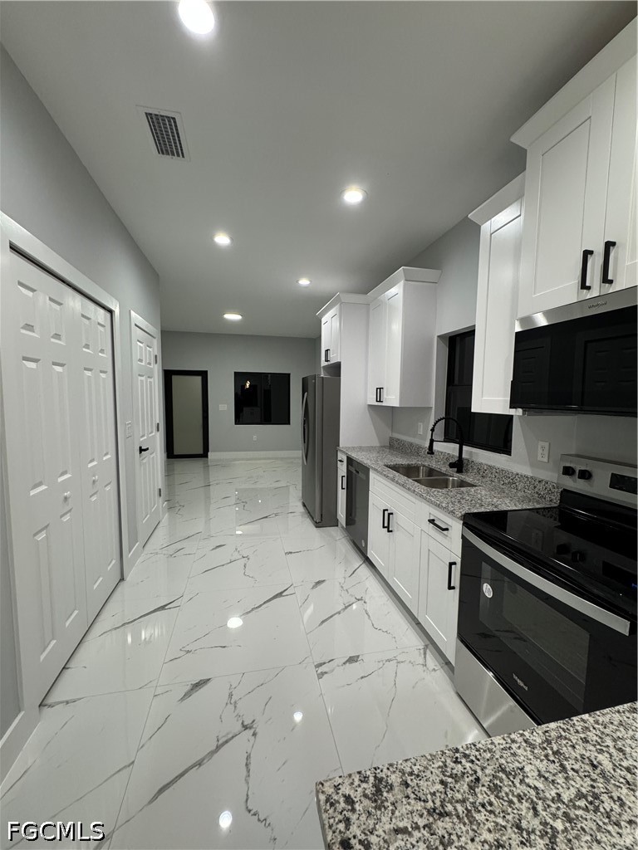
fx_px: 344
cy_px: 425
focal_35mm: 14
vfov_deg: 102.1
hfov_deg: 85.7
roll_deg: +0.3
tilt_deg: -5.0
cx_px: 319
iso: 250
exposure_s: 1/120
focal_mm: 2.22
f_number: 2.2
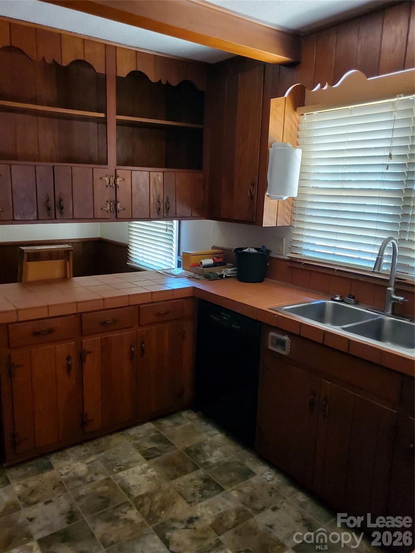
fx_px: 416
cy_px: 276
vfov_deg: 67.3
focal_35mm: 26
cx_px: 208
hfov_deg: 53.1
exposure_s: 1/50
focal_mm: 4.3
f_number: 1.5
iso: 400
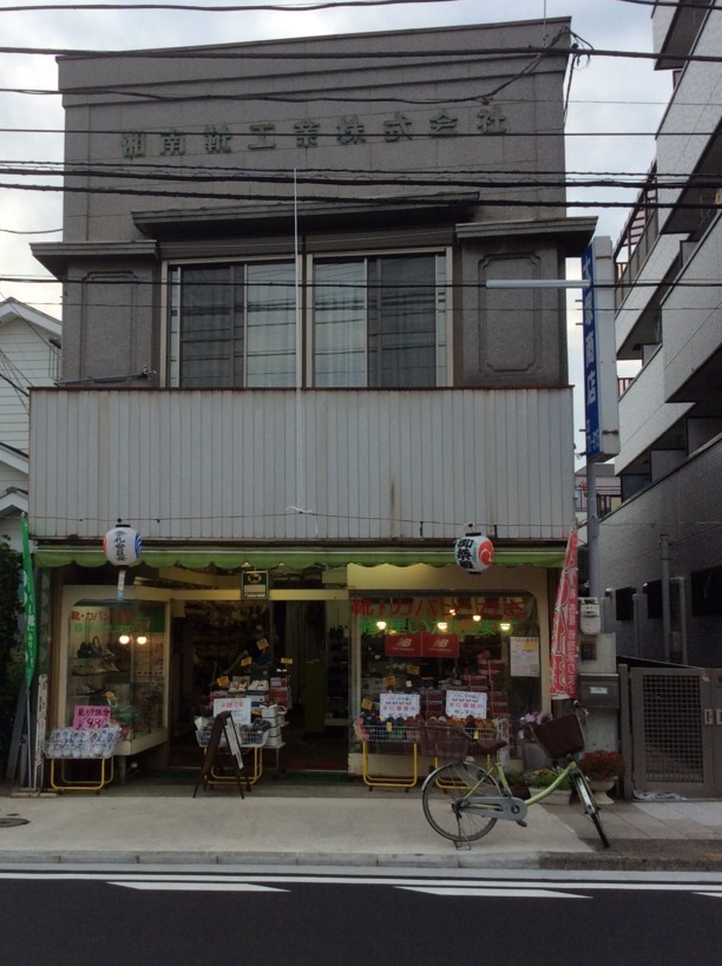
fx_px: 1115
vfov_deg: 46.8
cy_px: 506
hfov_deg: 35.8
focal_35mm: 40
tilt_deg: +5.3
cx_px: 292
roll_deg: -0.6
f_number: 2.4
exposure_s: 1/213
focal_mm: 3.3
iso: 32
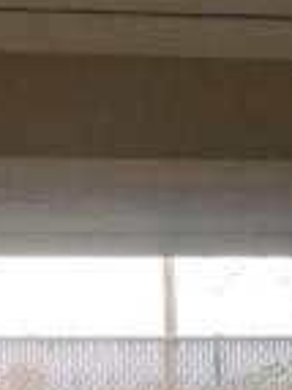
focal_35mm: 186
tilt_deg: -11.5
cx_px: 420
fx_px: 2095
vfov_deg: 9.7
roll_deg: +1.7
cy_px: 865
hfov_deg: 7.8
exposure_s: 1/60
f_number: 1.6
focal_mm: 4.2
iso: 80
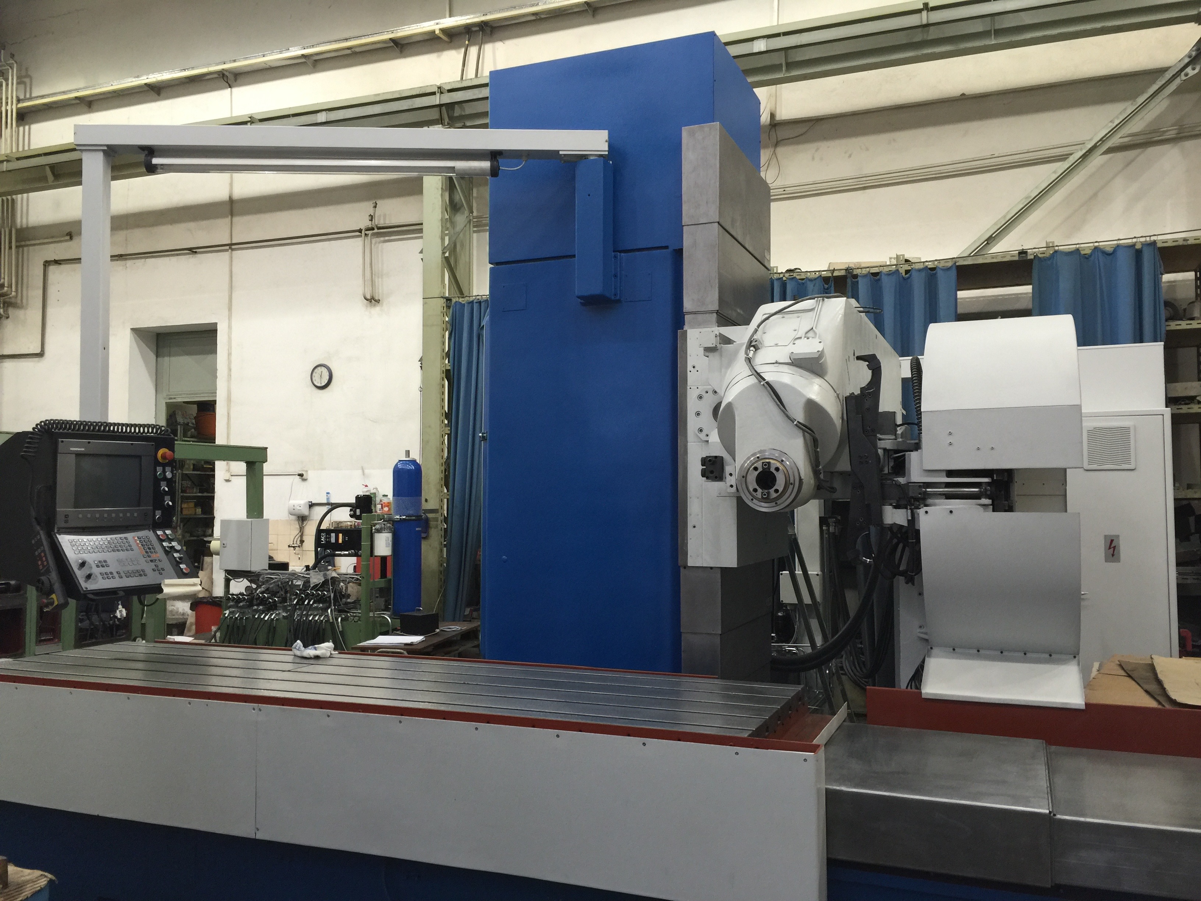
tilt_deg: +4.7
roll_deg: -0.9
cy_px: 450
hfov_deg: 61.7
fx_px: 1006
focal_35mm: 29
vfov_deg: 48.2
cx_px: 600
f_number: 2.2
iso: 50
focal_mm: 4.15
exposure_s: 1/33
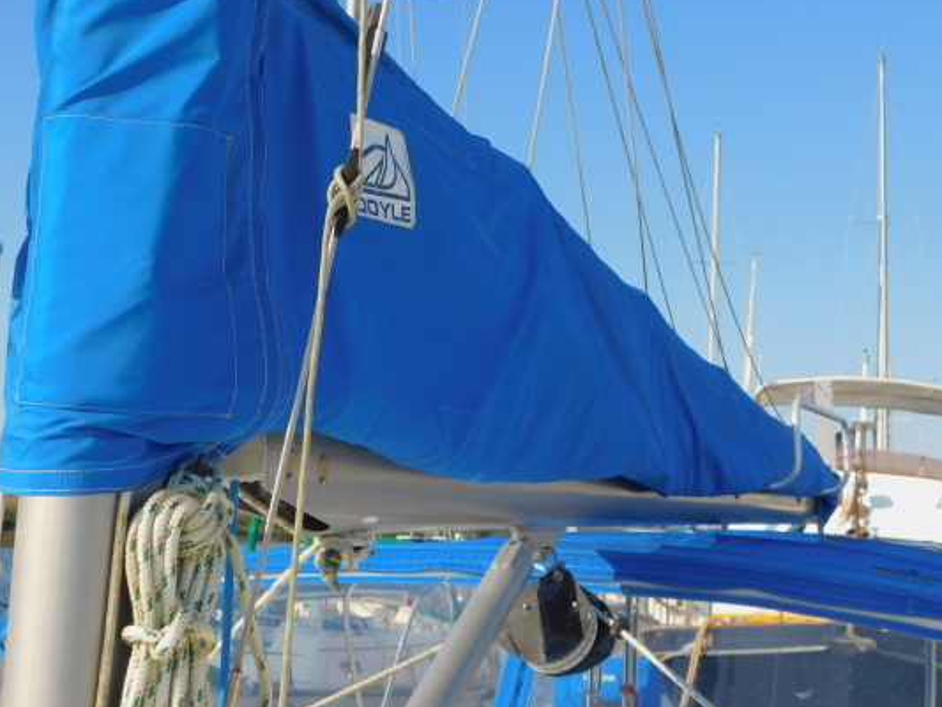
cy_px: 265
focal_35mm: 60
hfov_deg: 32.2
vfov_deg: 24.4
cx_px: 481
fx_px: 1633
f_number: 3.6
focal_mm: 7.1
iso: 125
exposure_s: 1/1000
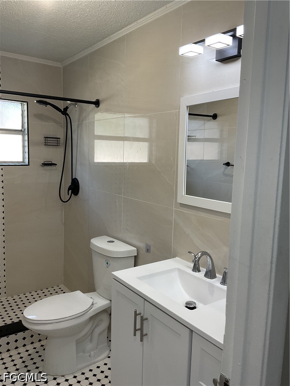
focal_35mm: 29
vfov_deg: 61.7
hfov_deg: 48.2
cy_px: 193
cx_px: 145
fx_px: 324
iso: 32
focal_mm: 3
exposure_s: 1/120
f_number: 1.8
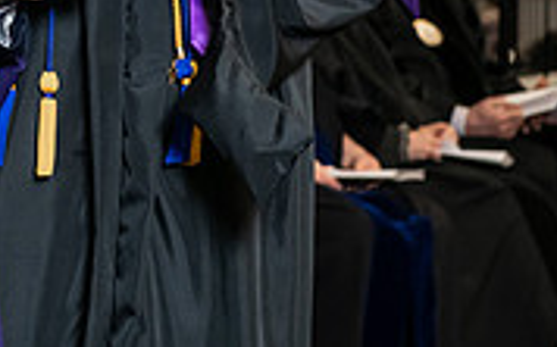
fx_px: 3535
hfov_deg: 8.9
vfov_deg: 5.5
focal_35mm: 233
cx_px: -75
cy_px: -255
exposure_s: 1/200
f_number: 5
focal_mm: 70
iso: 2000
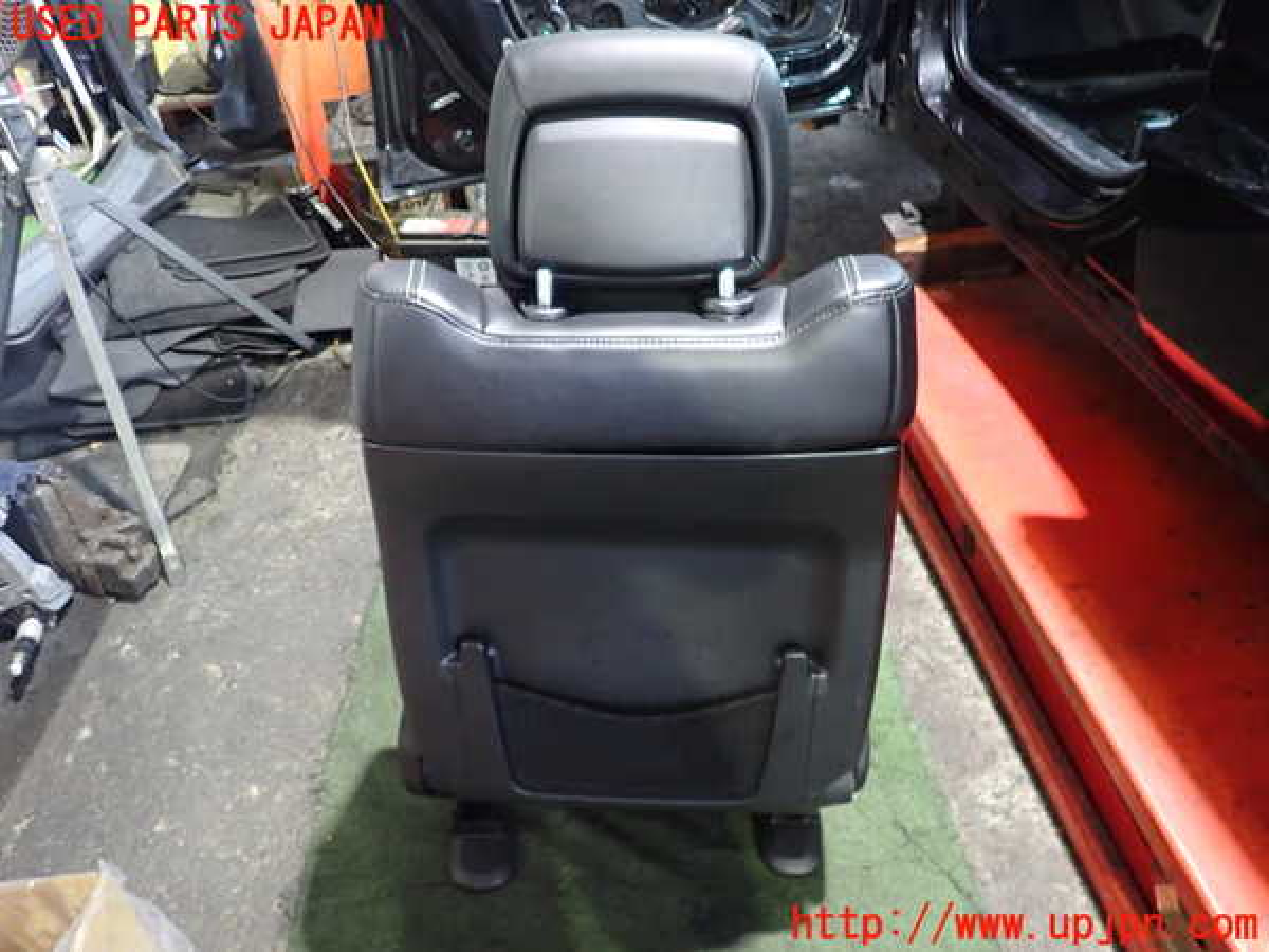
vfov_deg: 54.9
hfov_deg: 69.4
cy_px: 476
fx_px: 916
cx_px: 634
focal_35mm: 25
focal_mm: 4.5
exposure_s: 1/15
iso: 800
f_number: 2
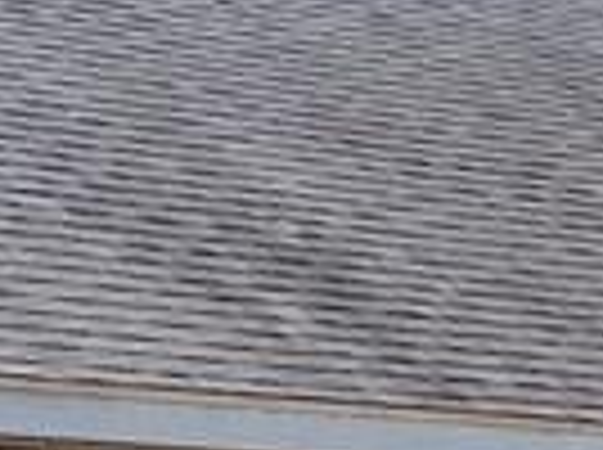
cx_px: 675
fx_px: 3460
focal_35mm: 199
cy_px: 783
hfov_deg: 9.8
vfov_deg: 7.3
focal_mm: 5.4
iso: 40
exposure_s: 1/1794
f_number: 1.8
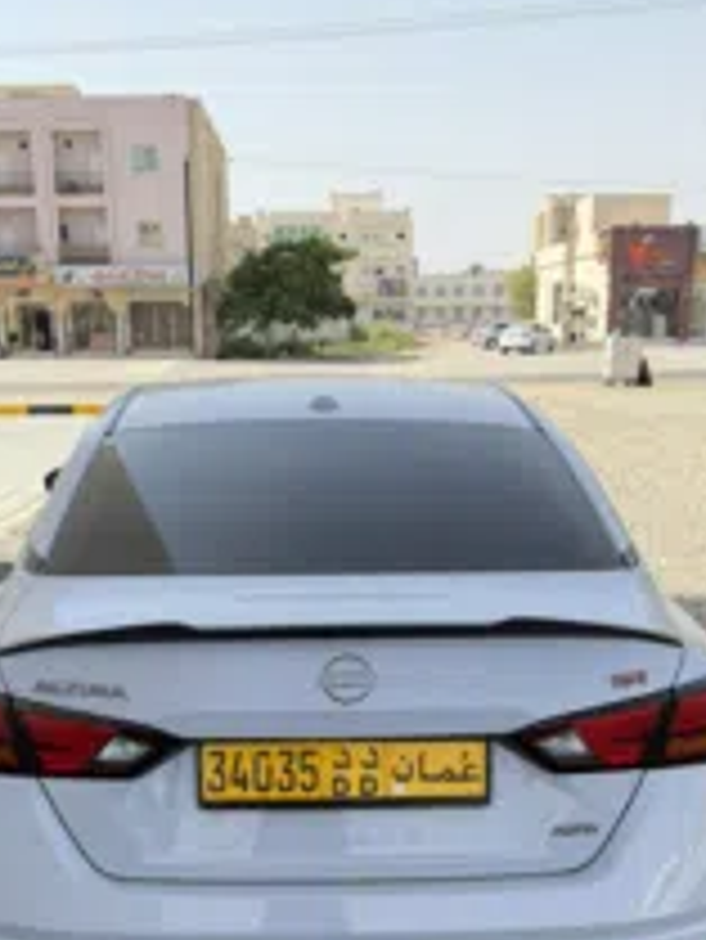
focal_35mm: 46
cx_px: 333
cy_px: 792
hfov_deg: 31.5
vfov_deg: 39.1
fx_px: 1250
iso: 100
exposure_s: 1/1437
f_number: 1.78
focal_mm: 6.76
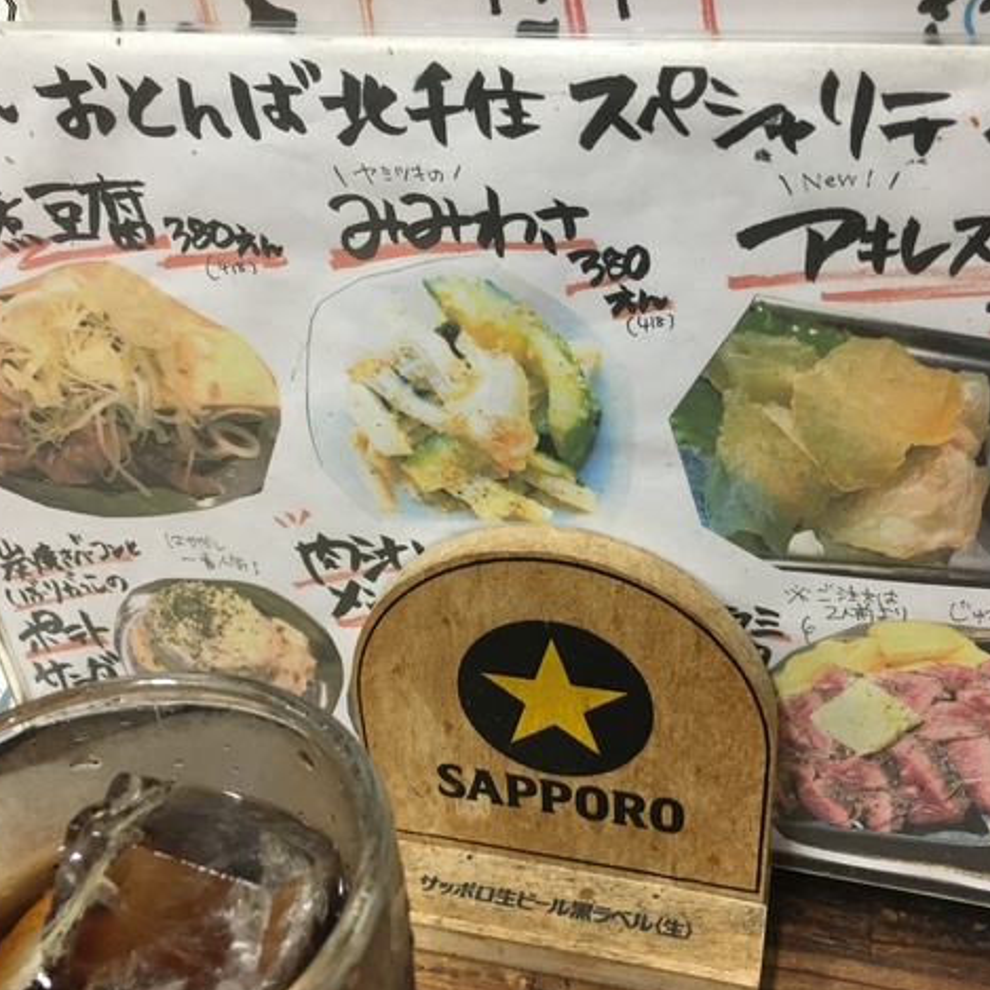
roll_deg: +2.0
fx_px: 1132
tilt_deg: -31.9
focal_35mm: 35
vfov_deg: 47.2
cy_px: 494
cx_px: 542
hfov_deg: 47.2
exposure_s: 1/30
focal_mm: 4.15
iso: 160
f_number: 2.2
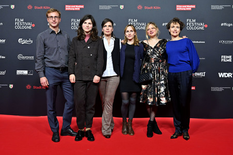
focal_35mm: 32
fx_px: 204
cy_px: 78
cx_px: 116
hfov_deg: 59.5
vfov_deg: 41.7
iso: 1250
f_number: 5
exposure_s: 1/200
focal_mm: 31.5
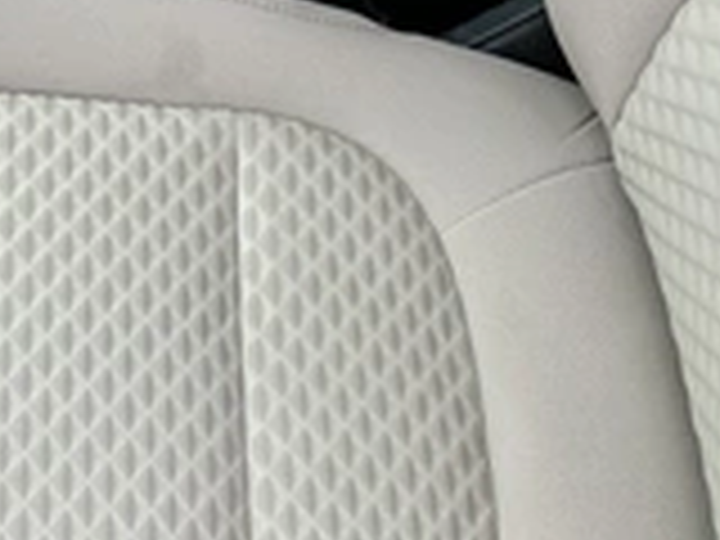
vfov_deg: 20.5
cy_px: 500
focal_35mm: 70
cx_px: 72
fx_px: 1456
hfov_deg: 26.8
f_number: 1.8
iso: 20
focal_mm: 3
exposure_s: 1/122
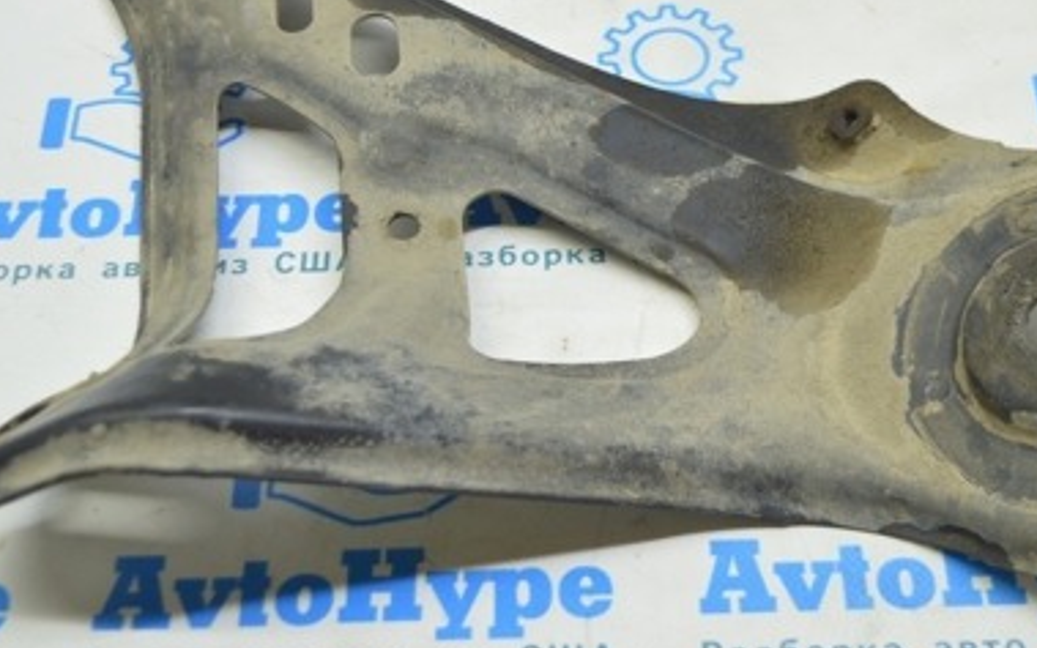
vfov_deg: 19.4
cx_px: 588
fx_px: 1894
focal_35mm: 67
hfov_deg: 30.6
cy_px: 217
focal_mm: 26
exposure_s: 1/40
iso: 400
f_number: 4
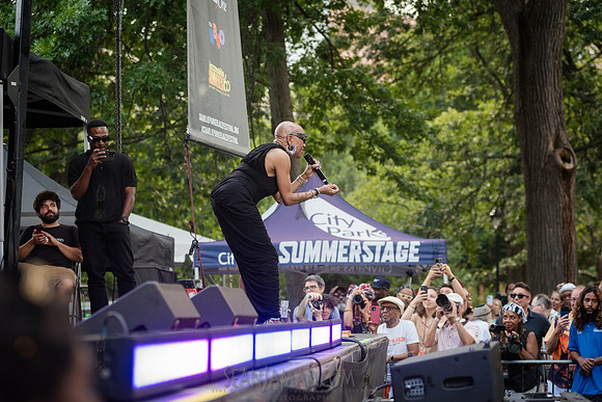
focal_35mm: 100
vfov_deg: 13.7
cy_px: 201
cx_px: 301
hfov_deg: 20.4
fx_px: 1673
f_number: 4
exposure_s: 1/400
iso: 2500
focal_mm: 100
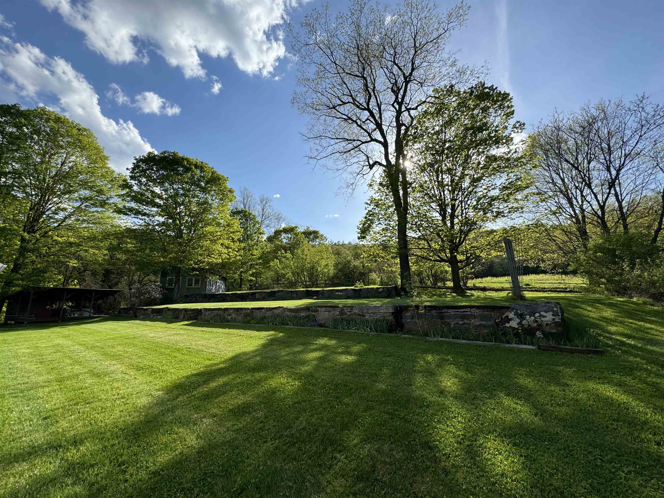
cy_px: 249
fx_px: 269
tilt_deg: +11.3
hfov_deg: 102.1
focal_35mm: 14
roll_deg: +0.9
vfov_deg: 85.7
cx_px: 332
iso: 50
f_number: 2.2
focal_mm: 2.22
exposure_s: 1/2083
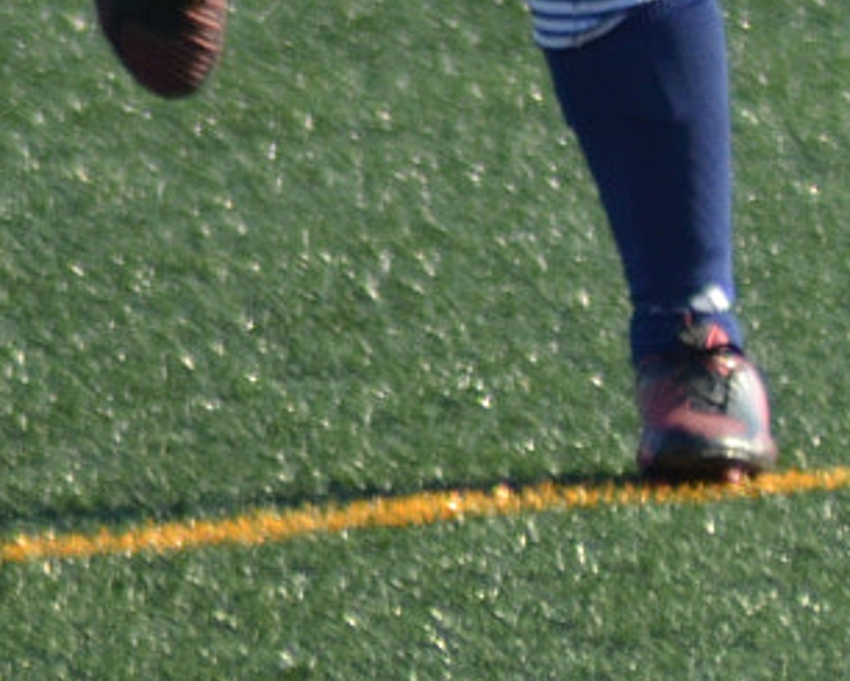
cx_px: 2172
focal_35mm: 2201
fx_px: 55388
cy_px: -343
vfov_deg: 0.7
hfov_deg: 0.9
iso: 400
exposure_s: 1/1000
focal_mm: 300
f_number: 5.6
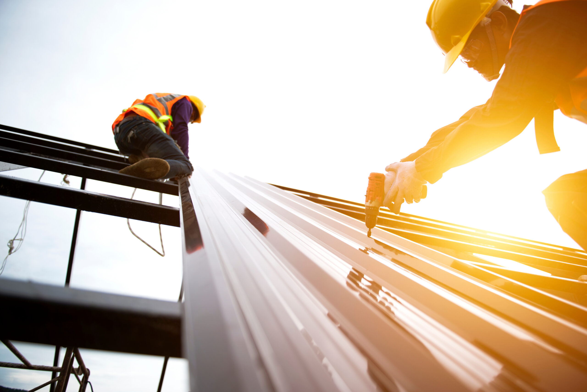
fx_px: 391
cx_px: 294
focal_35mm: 24
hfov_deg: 73.7
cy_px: 196
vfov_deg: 53.2
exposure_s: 1/320
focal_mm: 24
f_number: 2.8
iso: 100
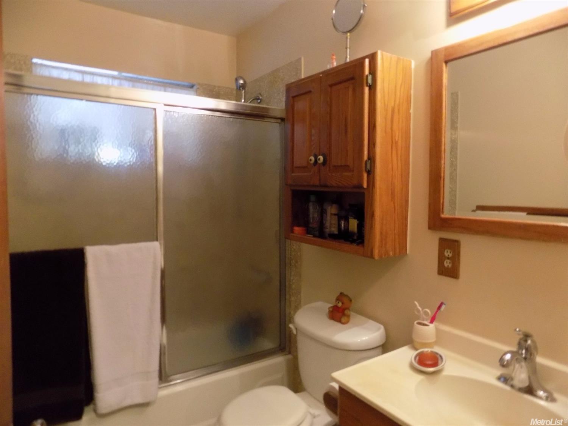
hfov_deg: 73.9
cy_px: 213
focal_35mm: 23
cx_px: 284
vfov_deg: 58.9
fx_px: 377
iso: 400
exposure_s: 1/25
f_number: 3.1
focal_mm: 4
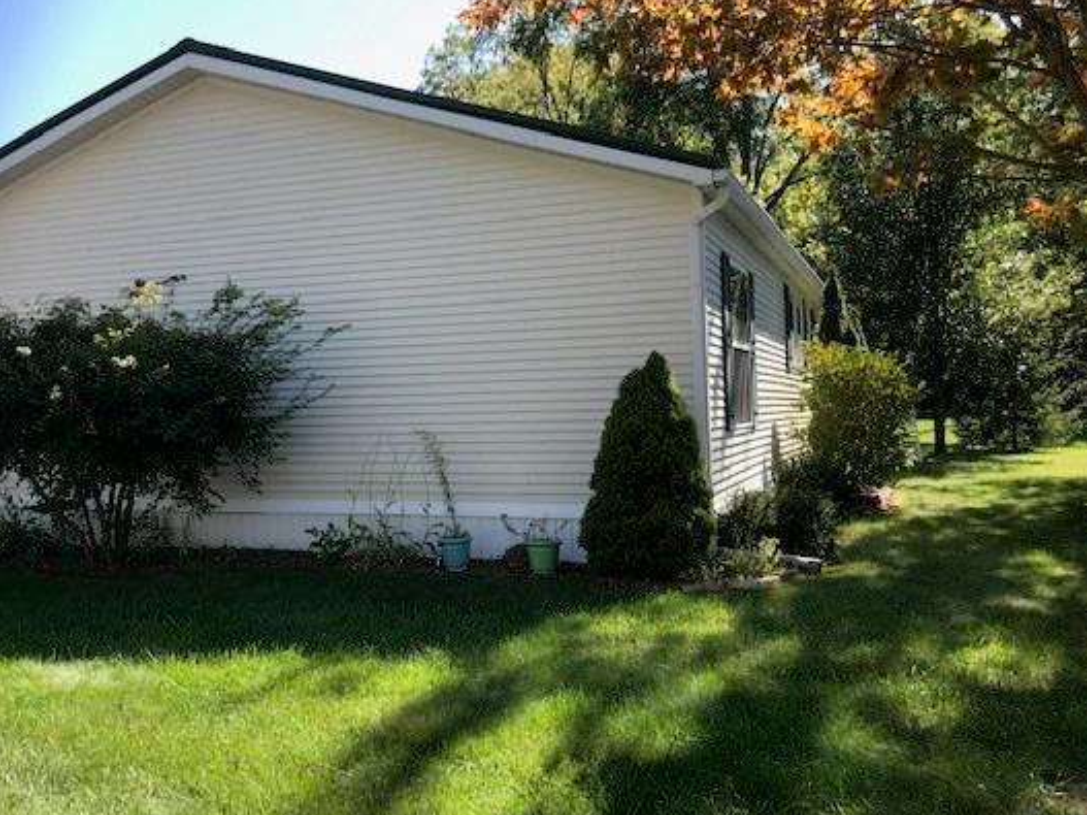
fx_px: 1067
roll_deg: -0.1
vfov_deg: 41.8
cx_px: 458
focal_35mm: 34
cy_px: 386
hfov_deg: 53.7
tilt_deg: +0.1
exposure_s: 1/736
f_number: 1.8
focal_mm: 3.99
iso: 20
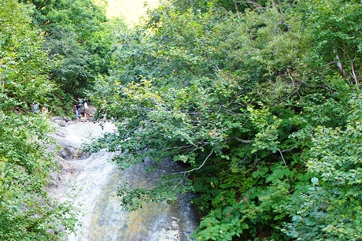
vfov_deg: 27.9
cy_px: 202
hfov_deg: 40.8
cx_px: 91
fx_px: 472
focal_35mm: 47
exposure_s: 1/160
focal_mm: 18
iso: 500
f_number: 4
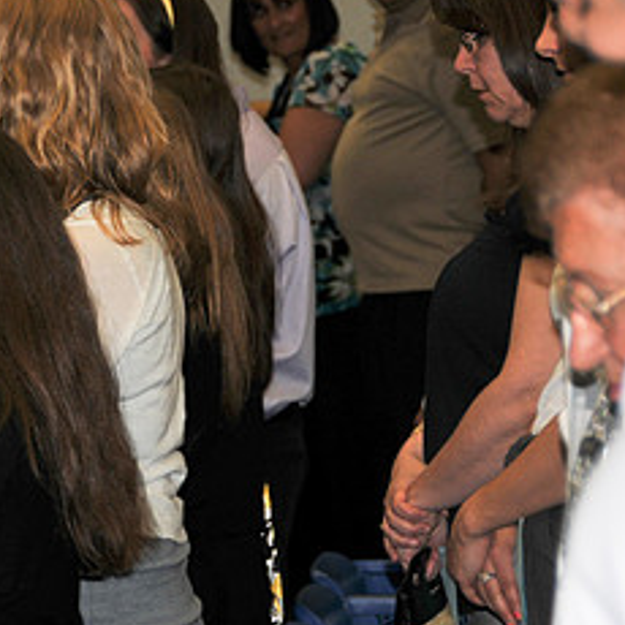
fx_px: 5372
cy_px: 265
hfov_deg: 6.6
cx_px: -98
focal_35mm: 263
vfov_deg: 6.7
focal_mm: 82
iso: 200
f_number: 5
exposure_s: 1/60
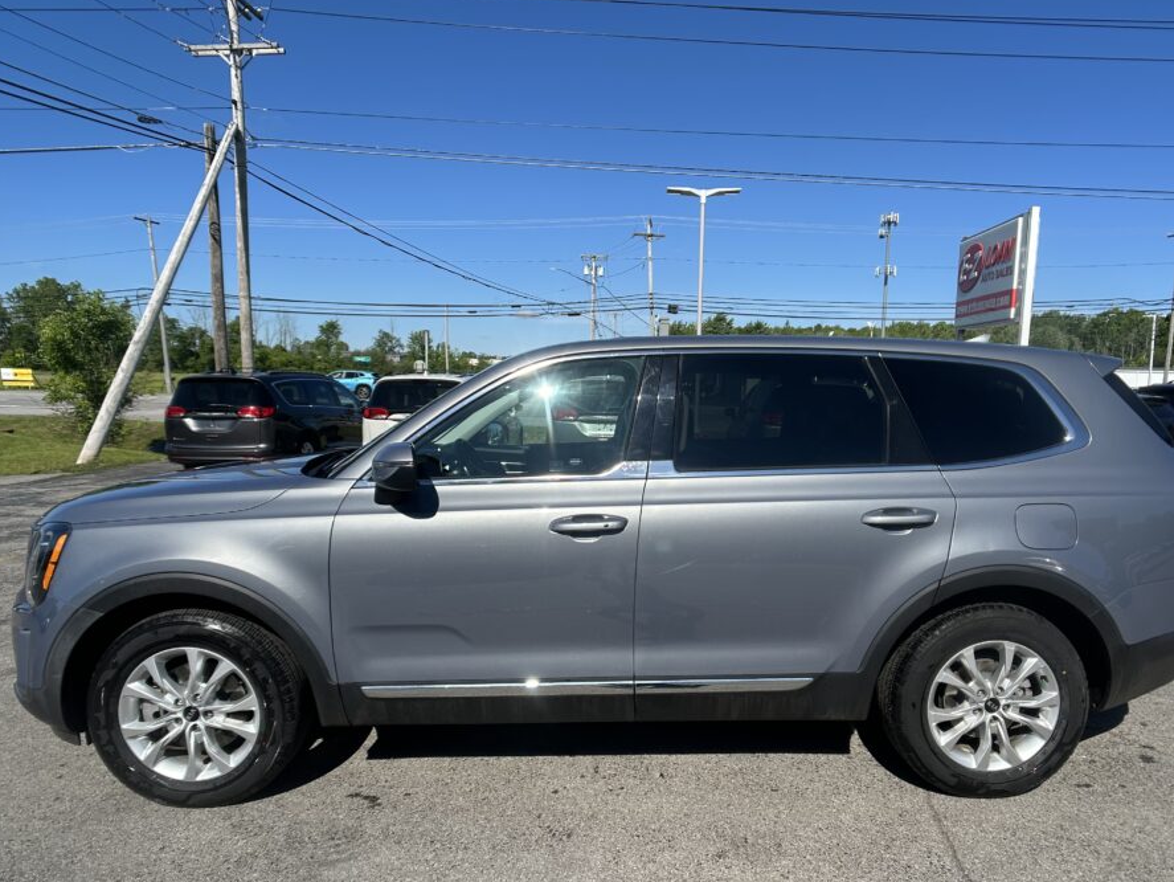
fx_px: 1018
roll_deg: -0.4
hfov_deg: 59.9
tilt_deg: -7.1
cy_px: 469
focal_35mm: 30
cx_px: 602
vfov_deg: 46.8
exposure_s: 1/4274
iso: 50
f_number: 1.5
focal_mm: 5.7
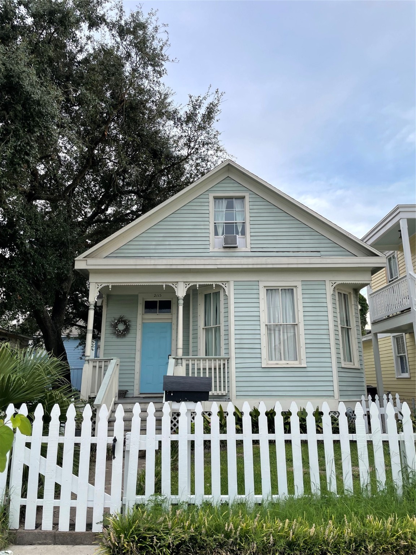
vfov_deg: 67.3
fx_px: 417
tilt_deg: +16.1
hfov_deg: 53.1
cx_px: 208
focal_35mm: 26
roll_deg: +0.3
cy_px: 278
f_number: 1.6
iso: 40
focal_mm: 4.2
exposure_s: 1/121
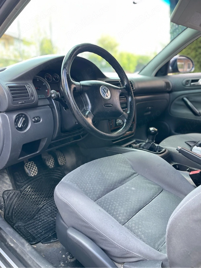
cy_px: 134
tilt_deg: -15.0
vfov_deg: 67.3
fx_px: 201
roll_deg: +0.0
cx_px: 100
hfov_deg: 53.0
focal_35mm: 26
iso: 125
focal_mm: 5.1
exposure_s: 1/121
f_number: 1.6
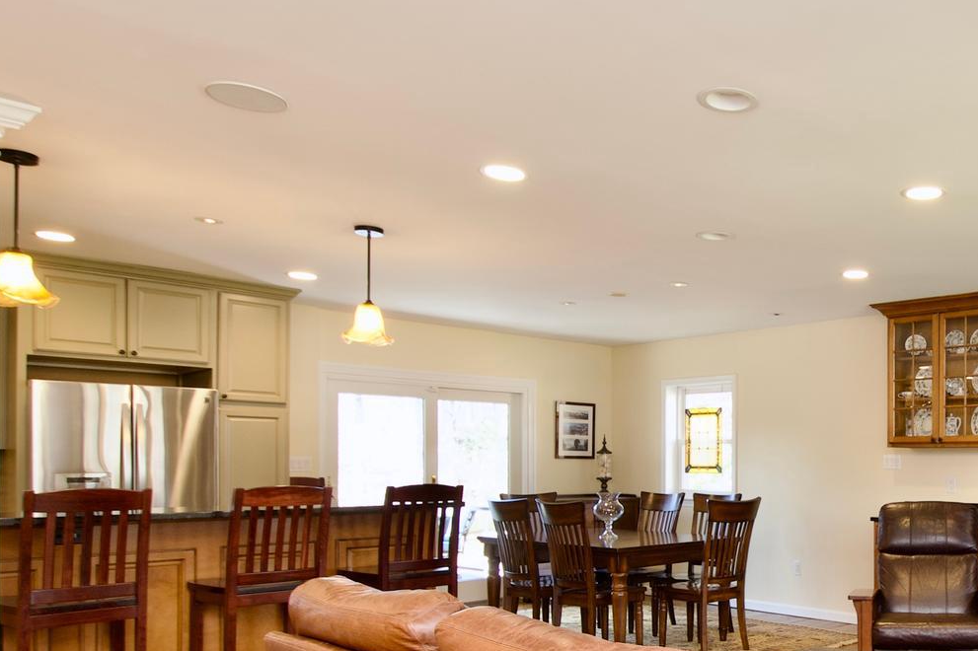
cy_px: 434
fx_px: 842
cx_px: 811
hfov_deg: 55.1
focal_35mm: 31
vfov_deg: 41.8
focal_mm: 10
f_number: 7.1
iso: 320
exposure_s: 1/13
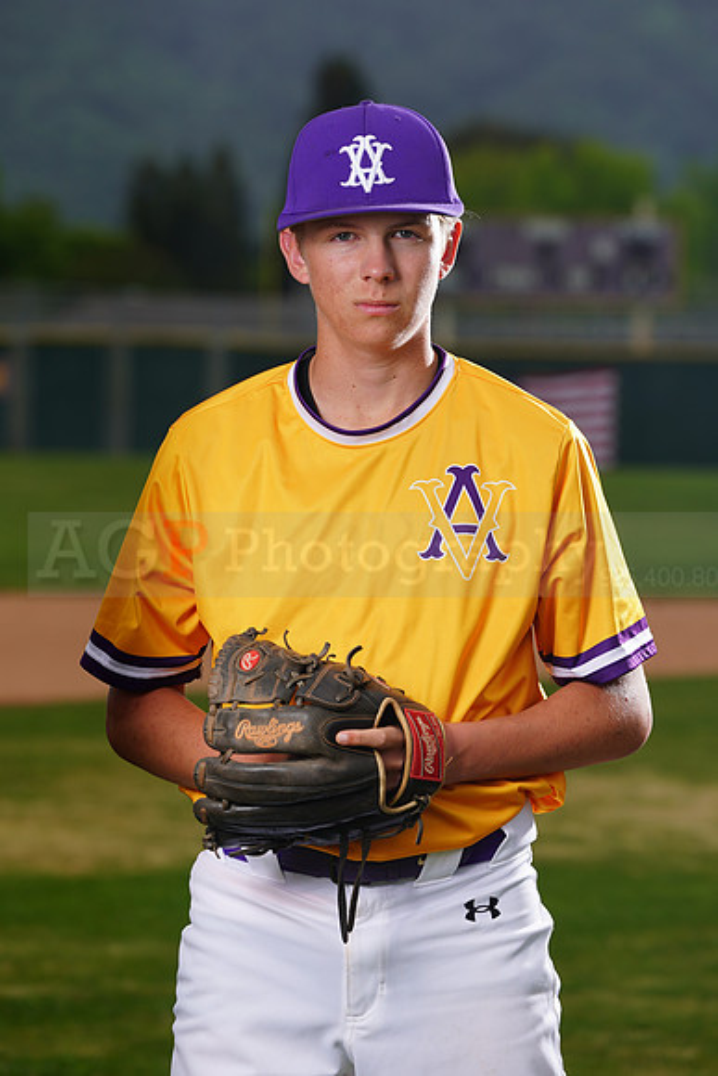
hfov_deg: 6.5
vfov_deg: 9.7
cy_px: 538
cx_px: 359
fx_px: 6338
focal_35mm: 212
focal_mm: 212
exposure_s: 1/250
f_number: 8
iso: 100
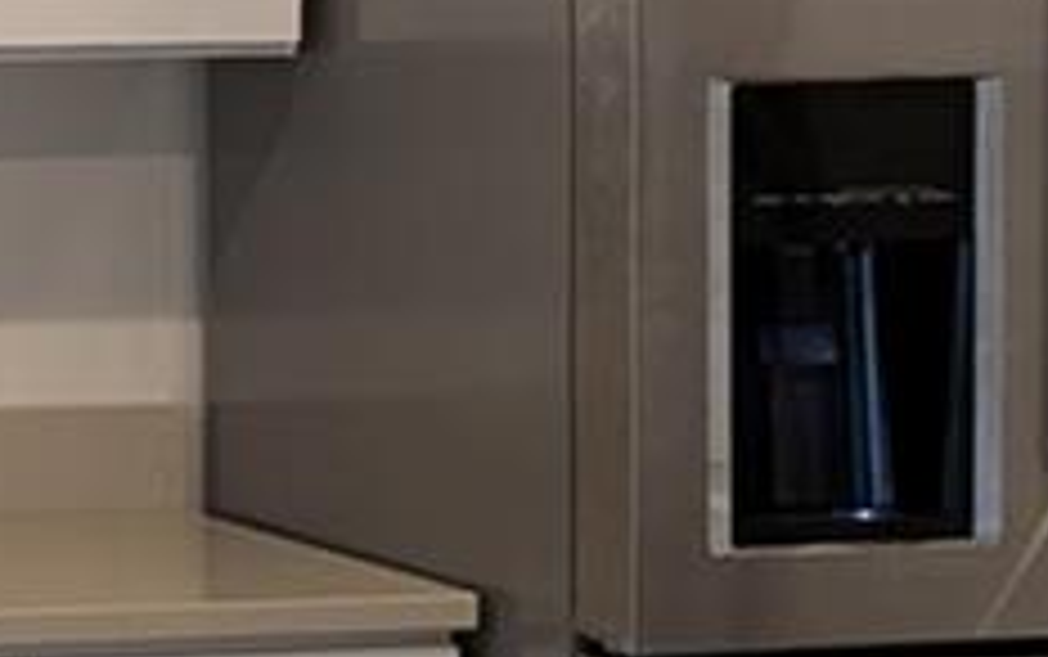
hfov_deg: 11.3
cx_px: -765
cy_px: 4
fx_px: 4973
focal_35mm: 174
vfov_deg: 7.5
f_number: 1.68
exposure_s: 1/24
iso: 70
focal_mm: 6.9
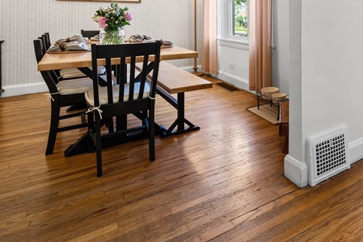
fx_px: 272
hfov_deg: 62.7
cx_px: 281
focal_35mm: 27
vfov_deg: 43.6
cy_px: 23
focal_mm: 14
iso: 250
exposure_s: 1/2.5
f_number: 9
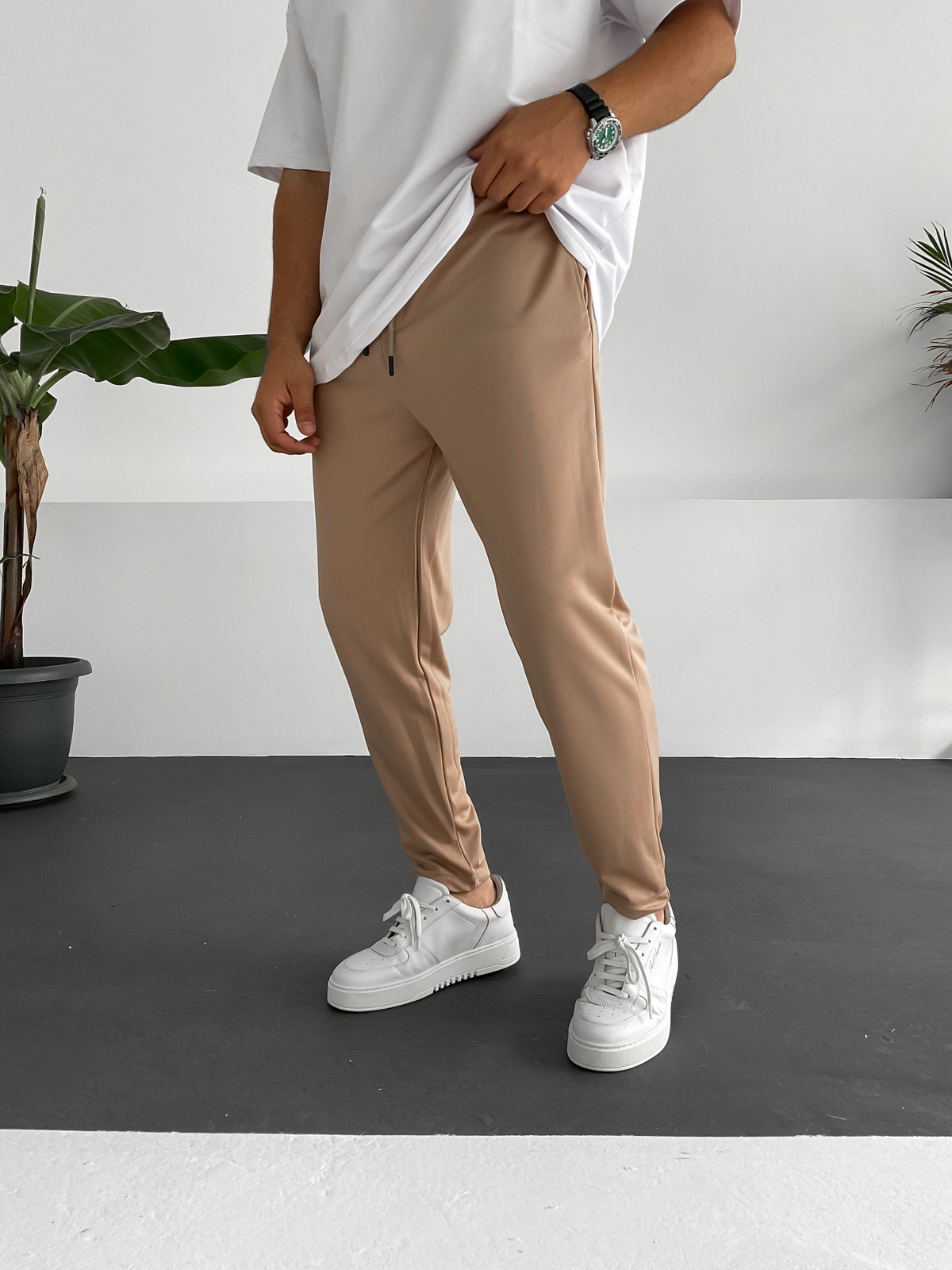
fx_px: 1063
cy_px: 635
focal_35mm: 29
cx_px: 476
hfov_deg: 48.2
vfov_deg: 61.7
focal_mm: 3
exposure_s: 1/120
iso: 64
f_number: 1.8
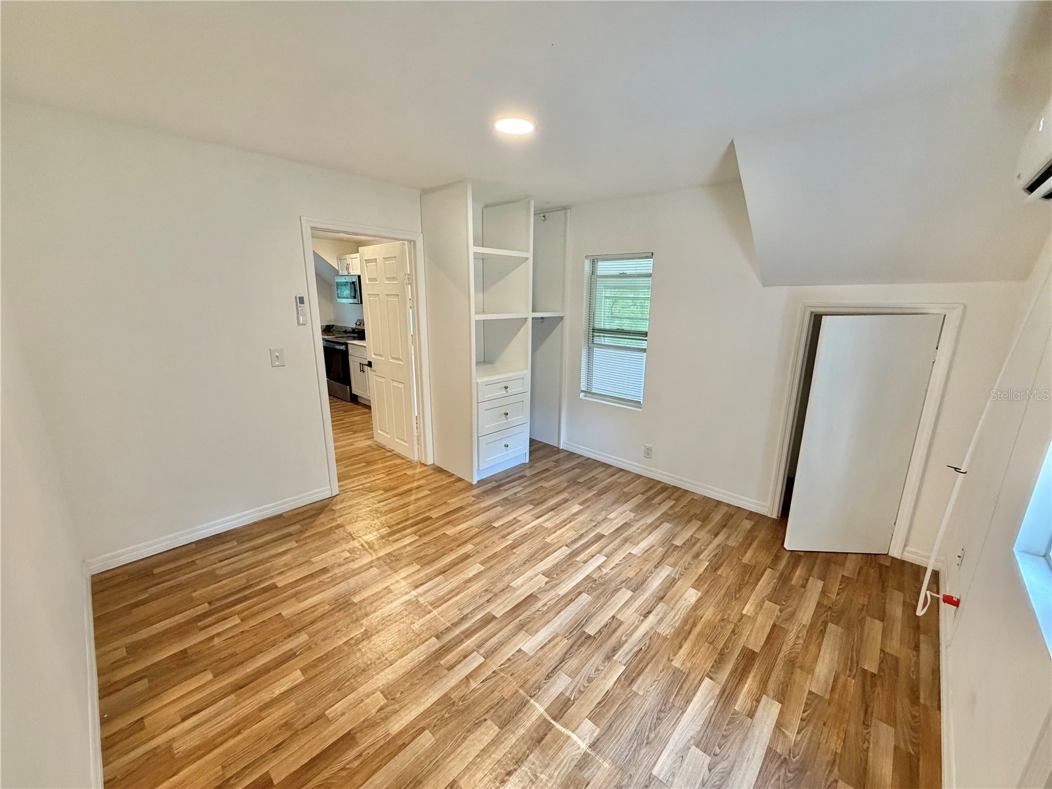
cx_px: 526
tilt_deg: -14.1
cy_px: 394
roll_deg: -1.0
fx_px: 425
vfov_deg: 85.7
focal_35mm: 14
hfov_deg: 102.1
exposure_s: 1/60
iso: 320
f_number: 2.2
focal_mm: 2.22
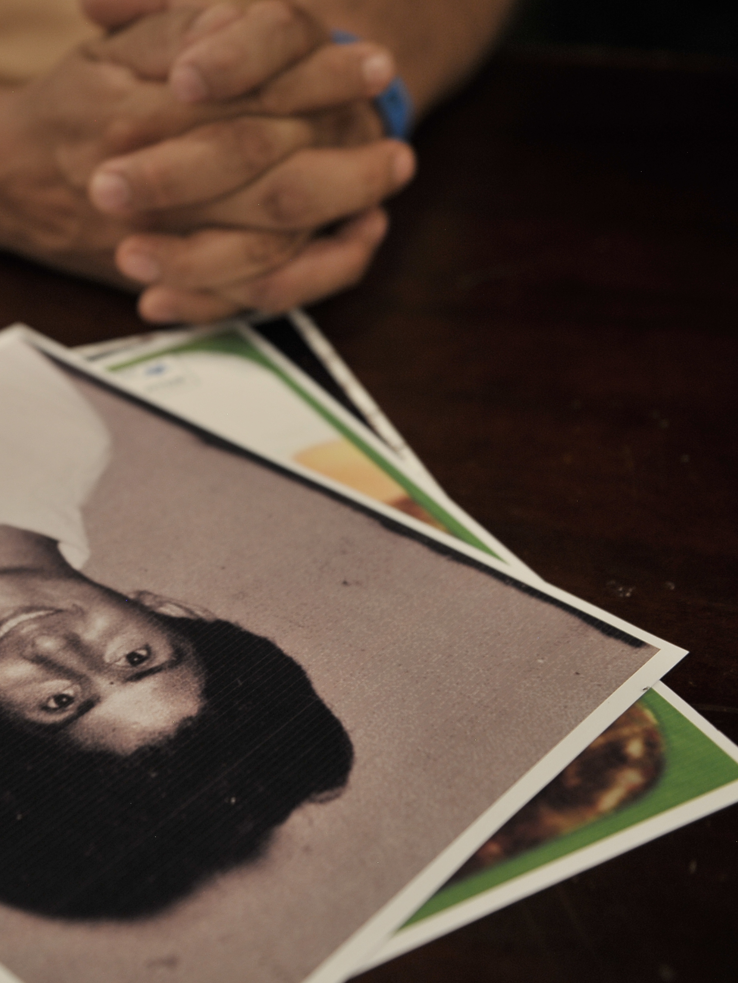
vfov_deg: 33.2
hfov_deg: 24.6
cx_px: 99
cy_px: 485
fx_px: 1648
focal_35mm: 58
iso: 800
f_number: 2.8
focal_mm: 38
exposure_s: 1/15
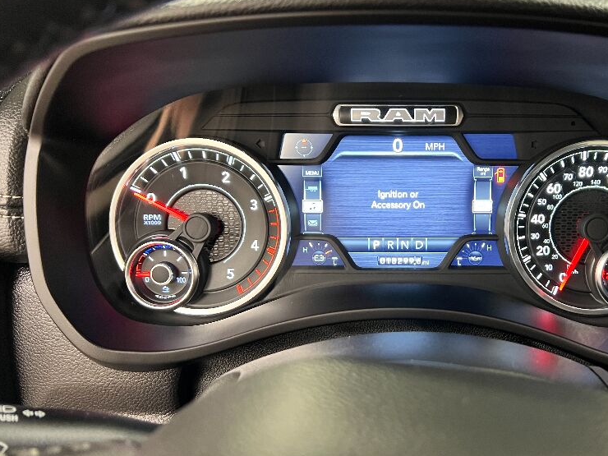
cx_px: 405
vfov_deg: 39.6
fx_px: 632
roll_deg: +0.1
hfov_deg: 50.4
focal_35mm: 36
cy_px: 241
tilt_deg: -29.9
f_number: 1.5
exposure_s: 1/40
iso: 400
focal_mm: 5.7
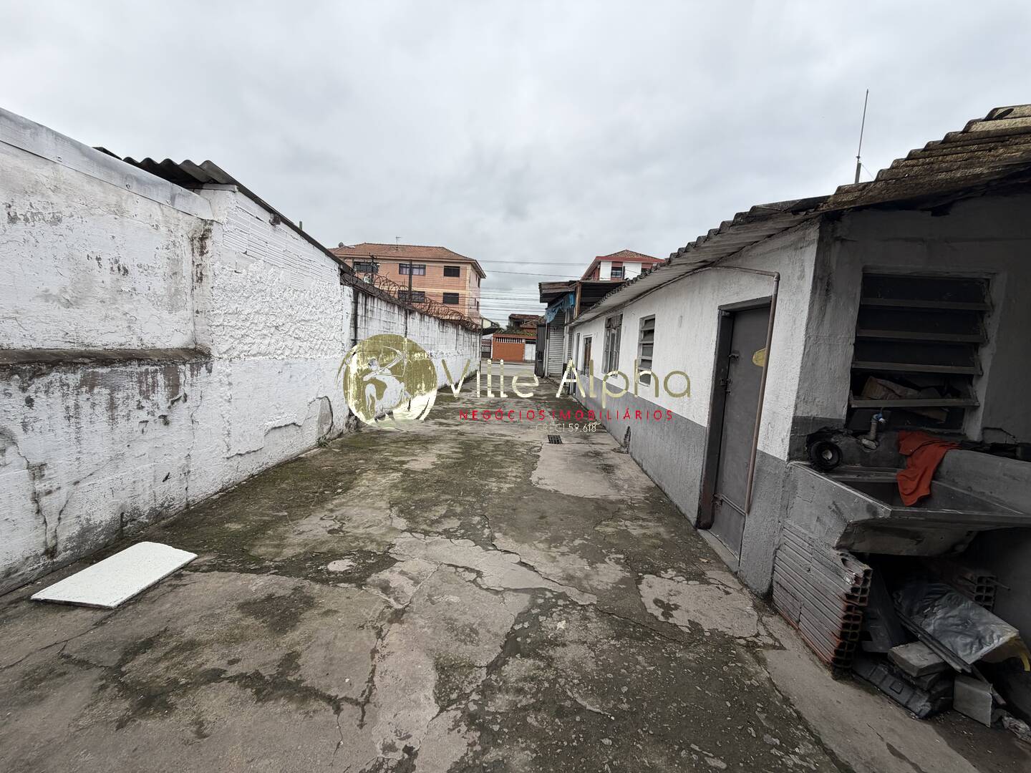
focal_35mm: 14
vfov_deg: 85.7
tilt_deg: -3.1
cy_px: 386
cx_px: 516
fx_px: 417
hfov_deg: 102.1
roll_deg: -3.3
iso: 50
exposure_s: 1/502
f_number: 2.2
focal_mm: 2.22
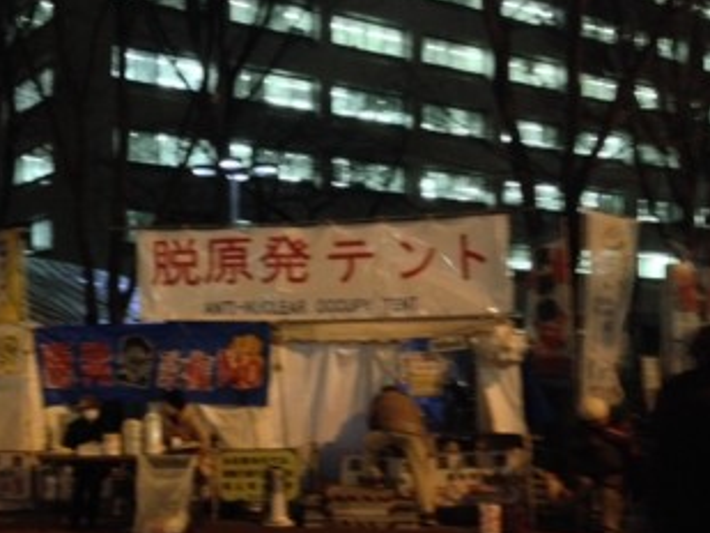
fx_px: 985
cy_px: 308
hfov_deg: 38.9
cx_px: 202
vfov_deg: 30.2
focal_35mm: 48
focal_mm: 4.12
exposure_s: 1/15
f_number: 2.4
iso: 800
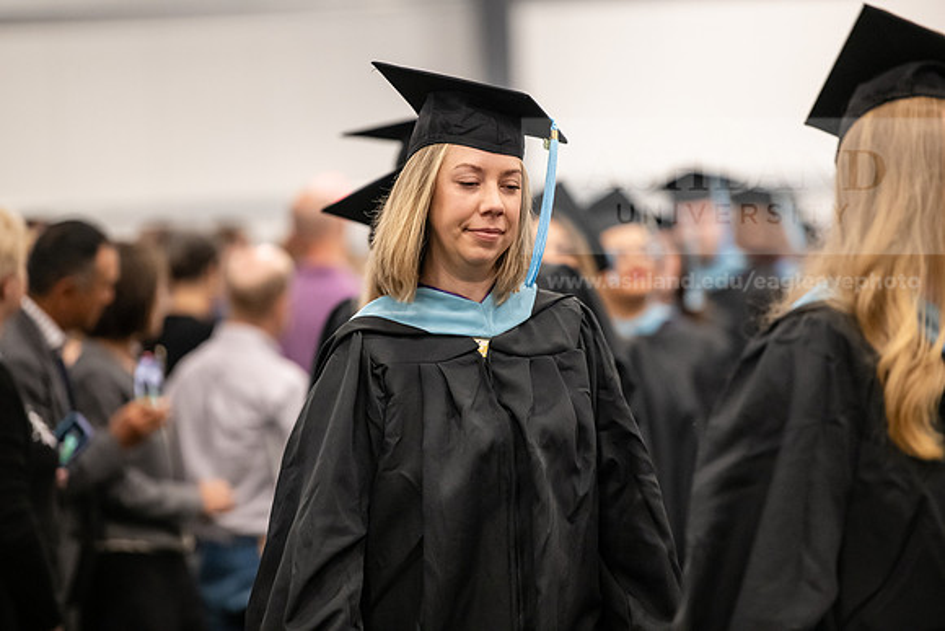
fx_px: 4988
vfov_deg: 7.2
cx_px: 472
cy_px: 316
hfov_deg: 10.8
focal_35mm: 190
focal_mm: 190
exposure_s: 1/200
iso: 3200
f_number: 3.2
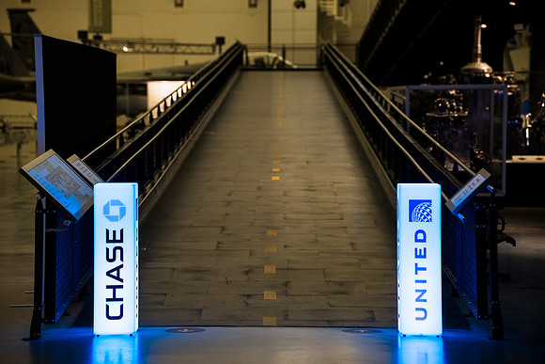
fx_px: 1862
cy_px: 182
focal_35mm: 123
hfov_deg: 16.6
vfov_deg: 11.2
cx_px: 272
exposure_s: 1/60
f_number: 4
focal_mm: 123
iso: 1100
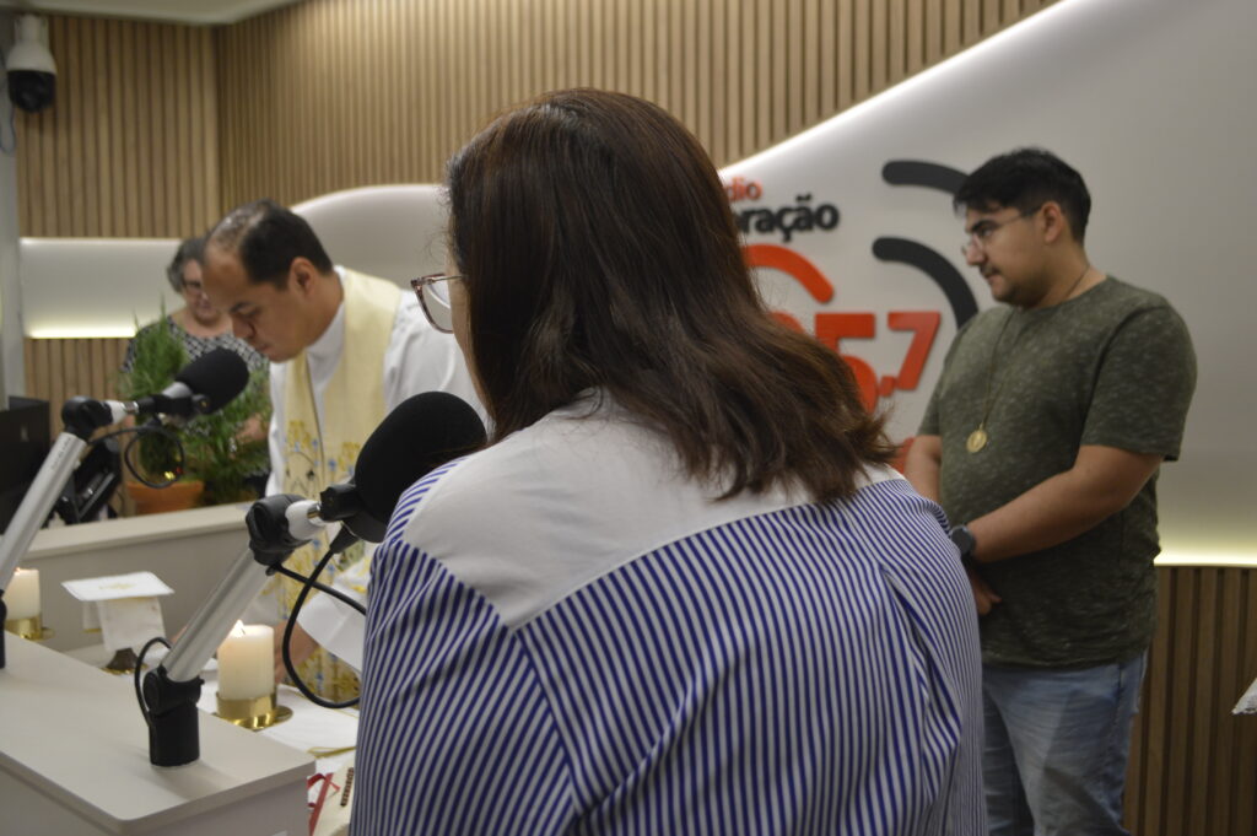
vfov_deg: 39.9
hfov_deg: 57.3
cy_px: 418
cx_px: 628
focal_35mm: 33
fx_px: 1151
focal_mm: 22
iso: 500
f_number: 4
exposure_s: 1/60
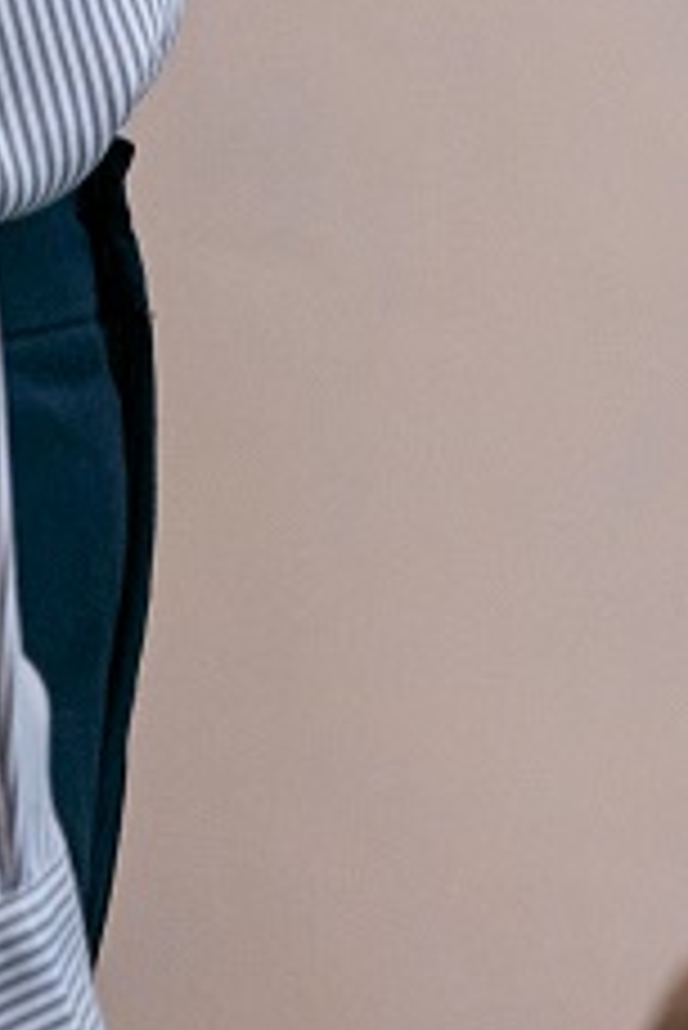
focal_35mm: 408
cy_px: -427
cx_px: 517
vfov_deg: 5.0
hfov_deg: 3.4
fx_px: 11677
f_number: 3.5
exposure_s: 1/100
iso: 4000
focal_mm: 78
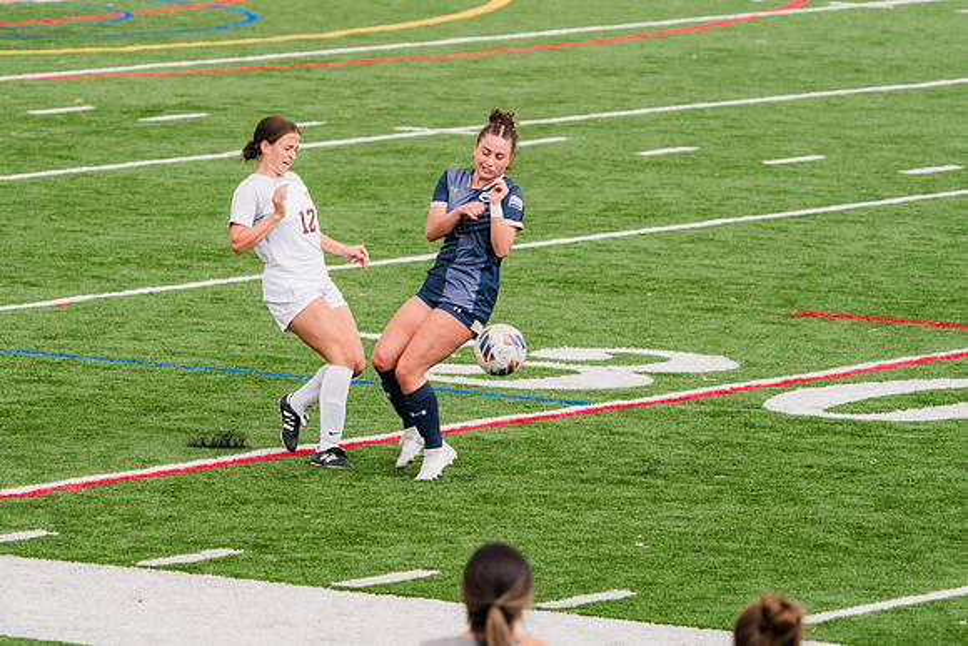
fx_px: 8772
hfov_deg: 6.3
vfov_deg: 4.2
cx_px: 363
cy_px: 242
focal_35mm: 326
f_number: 5.6
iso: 640
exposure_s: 1/1600
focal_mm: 261
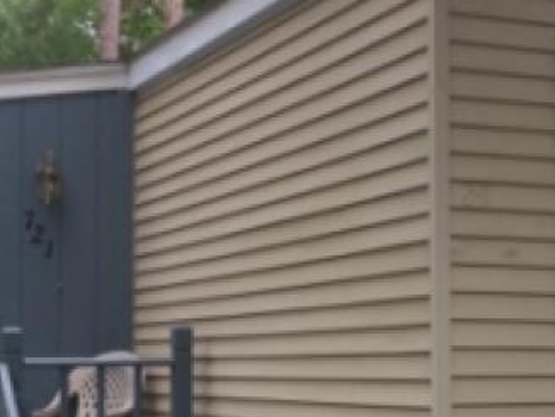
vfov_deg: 16.2
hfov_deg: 21.3
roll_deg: -0.1
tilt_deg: +2.0
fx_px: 1460
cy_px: 300
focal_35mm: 91
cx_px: 434
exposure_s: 1/283
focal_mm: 4.15
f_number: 2.2
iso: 32
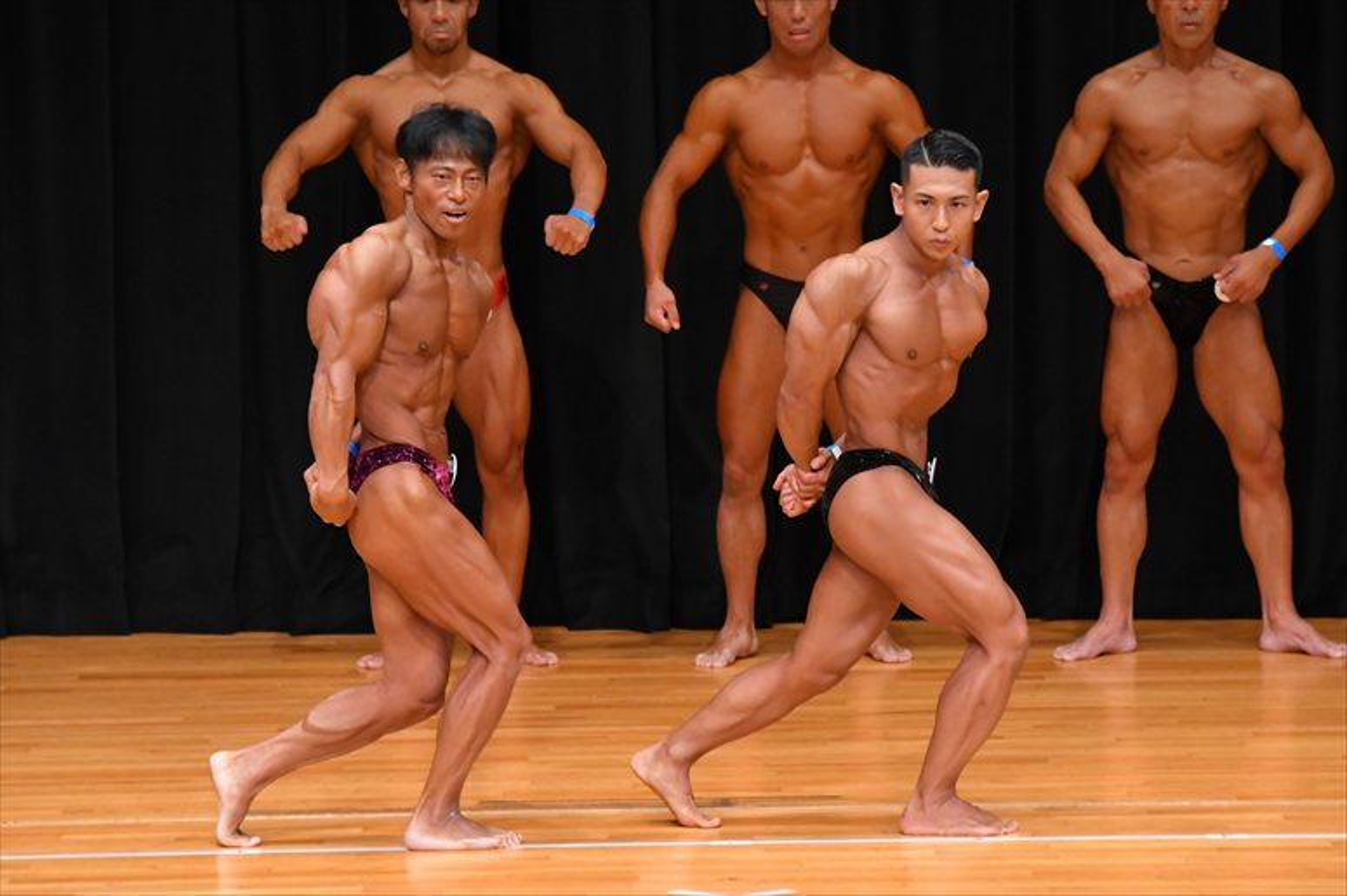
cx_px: 674
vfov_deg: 4.4
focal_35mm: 315
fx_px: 11781
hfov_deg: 6.5
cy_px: 448
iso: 4000
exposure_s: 1/400
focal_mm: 210
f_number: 5.6
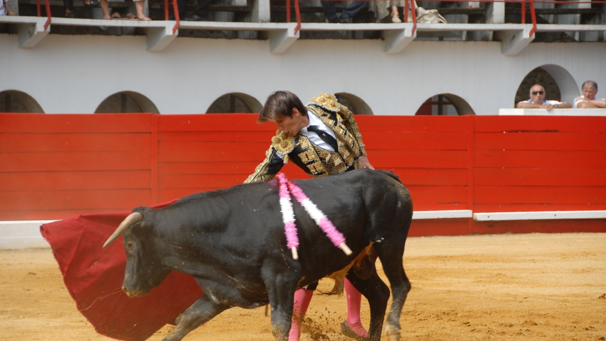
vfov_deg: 6.4
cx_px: 304
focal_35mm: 190
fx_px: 3053
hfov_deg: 11.3
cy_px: 193
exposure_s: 1/250
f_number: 5.3
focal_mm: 120
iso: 140
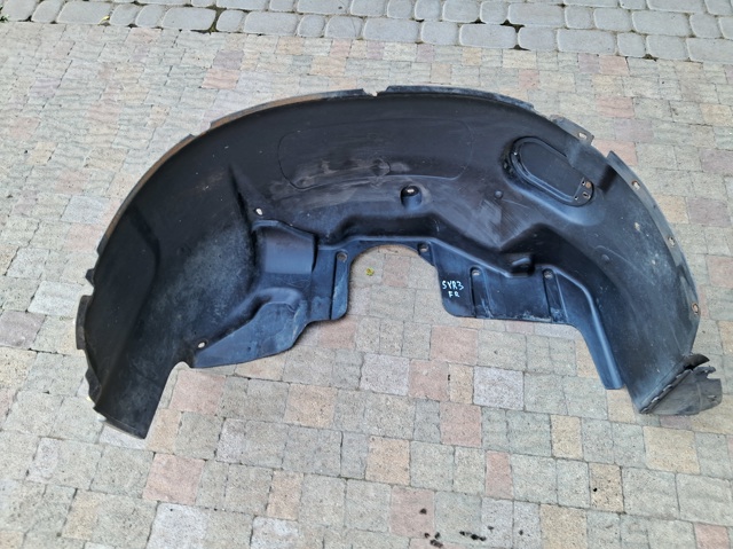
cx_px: 366
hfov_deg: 67.3
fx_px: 550
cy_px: 274
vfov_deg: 53.0
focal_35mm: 26
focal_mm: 3.98
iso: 32
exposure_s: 1/60
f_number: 1.8
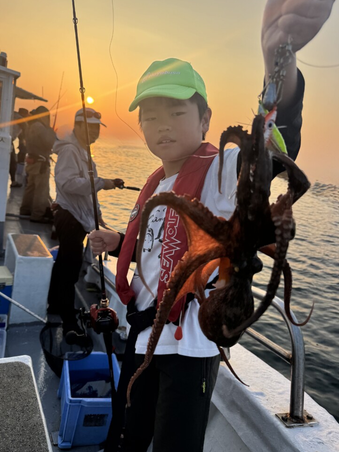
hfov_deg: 54.9
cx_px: 169
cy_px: 223
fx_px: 326
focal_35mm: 25
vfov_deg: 69.4
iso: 80
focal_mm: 6.76
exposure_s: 1/1524
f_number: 1.78
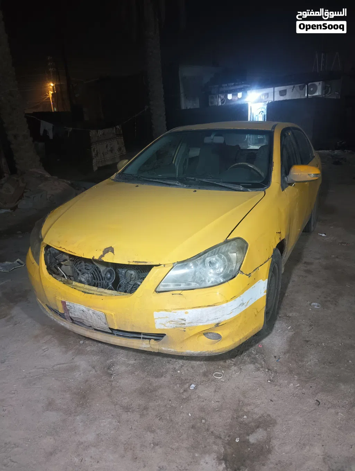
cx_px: 178
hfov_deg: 59.0
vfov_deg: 73.8
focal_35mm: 23
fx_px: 314
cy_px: 236
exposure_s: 1/60
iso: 5000
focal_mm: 6.06
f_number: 1.69
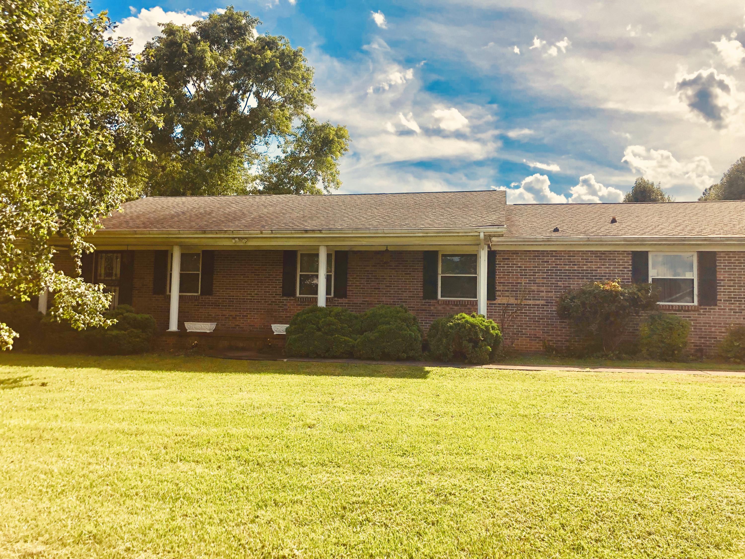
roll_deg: -1.4
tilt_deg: +3.2
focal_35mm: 28
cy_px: 280
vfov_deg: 49.7
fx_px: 603
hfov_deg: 63.4
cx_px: 372
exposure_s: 1/2288
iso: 20
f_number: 1.8
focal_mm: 3.99
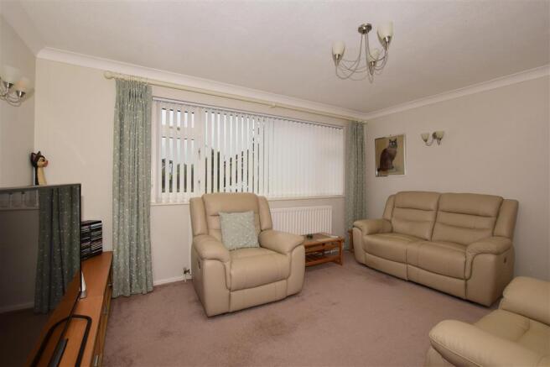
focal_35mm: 15
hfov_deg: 100.4
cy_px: 184
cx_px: 275
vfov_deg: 77.3
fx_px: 229
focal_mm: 10
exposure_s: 1/100
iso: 400
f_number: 7.1
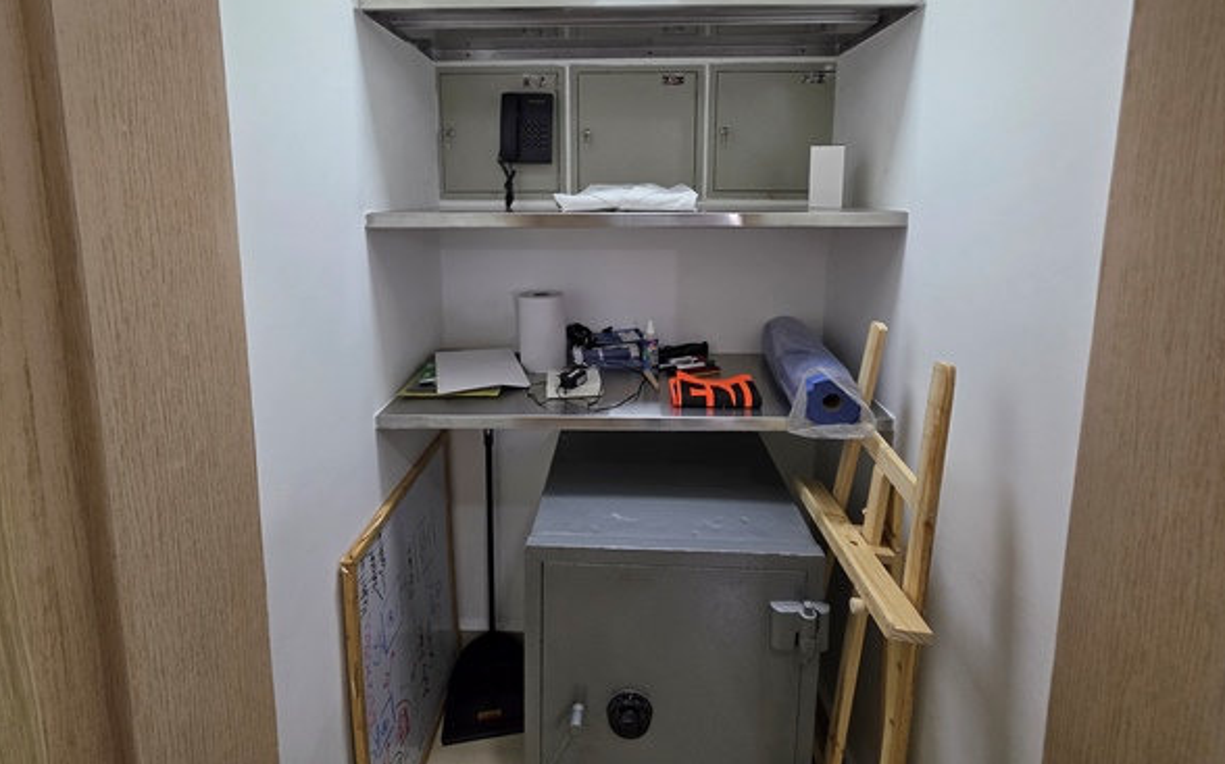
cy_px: 266
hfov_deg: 101.5
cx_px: 623
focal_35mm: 15
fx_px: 501
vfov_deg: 72.9
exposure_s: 1/120
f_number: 1.9
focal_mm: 2.2
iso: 100
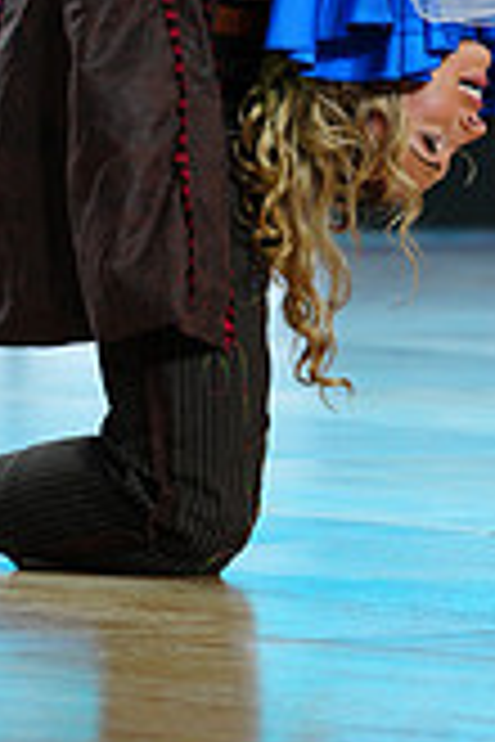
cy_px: -513
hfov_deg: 2.0
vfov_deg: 2.9
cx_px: 358
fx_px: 14519
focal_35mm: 704
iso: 320
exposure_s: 1/400
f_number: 2.8
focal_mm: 200
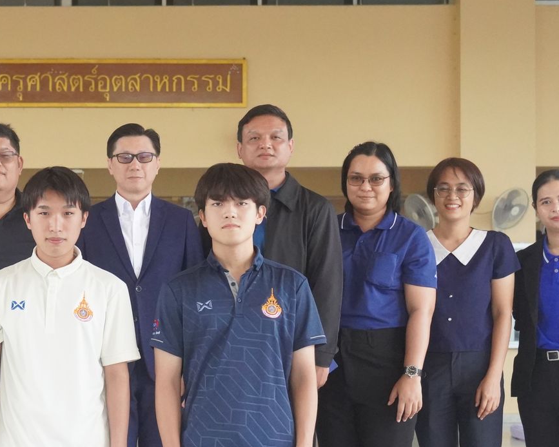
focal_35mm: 100
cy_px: 336
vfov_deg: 15.3
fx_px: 1654
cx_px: 39
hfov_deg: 18.8
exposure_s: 1/2000
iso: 10000
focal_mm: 44
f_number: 5.6
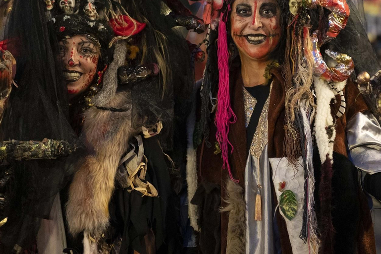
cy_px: 35
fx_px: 1100
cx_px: 255
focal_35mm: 104
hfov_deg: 19.6
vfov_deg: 13.1
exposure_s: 1/250
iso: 3200
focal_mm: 50
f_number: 1.8
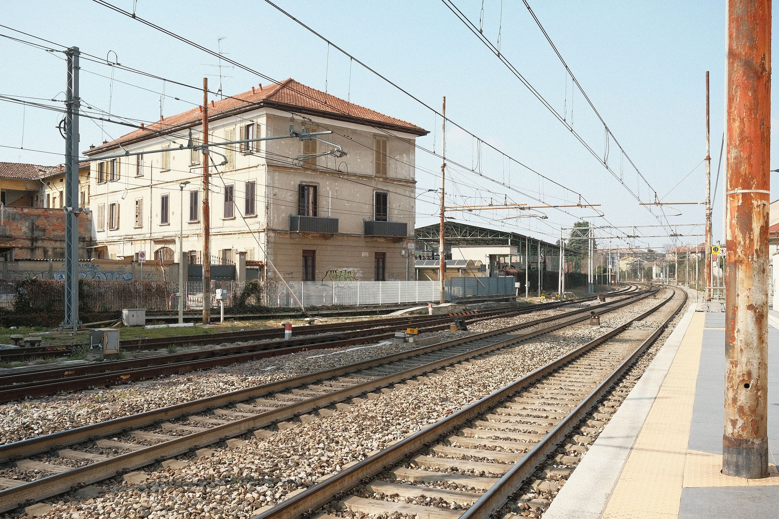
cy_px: 260
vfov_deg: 37.9
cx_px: 390
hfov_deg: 54.4
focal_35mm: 35
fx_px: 757
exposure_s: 1/950
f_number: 5.6
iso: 400
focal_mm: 23
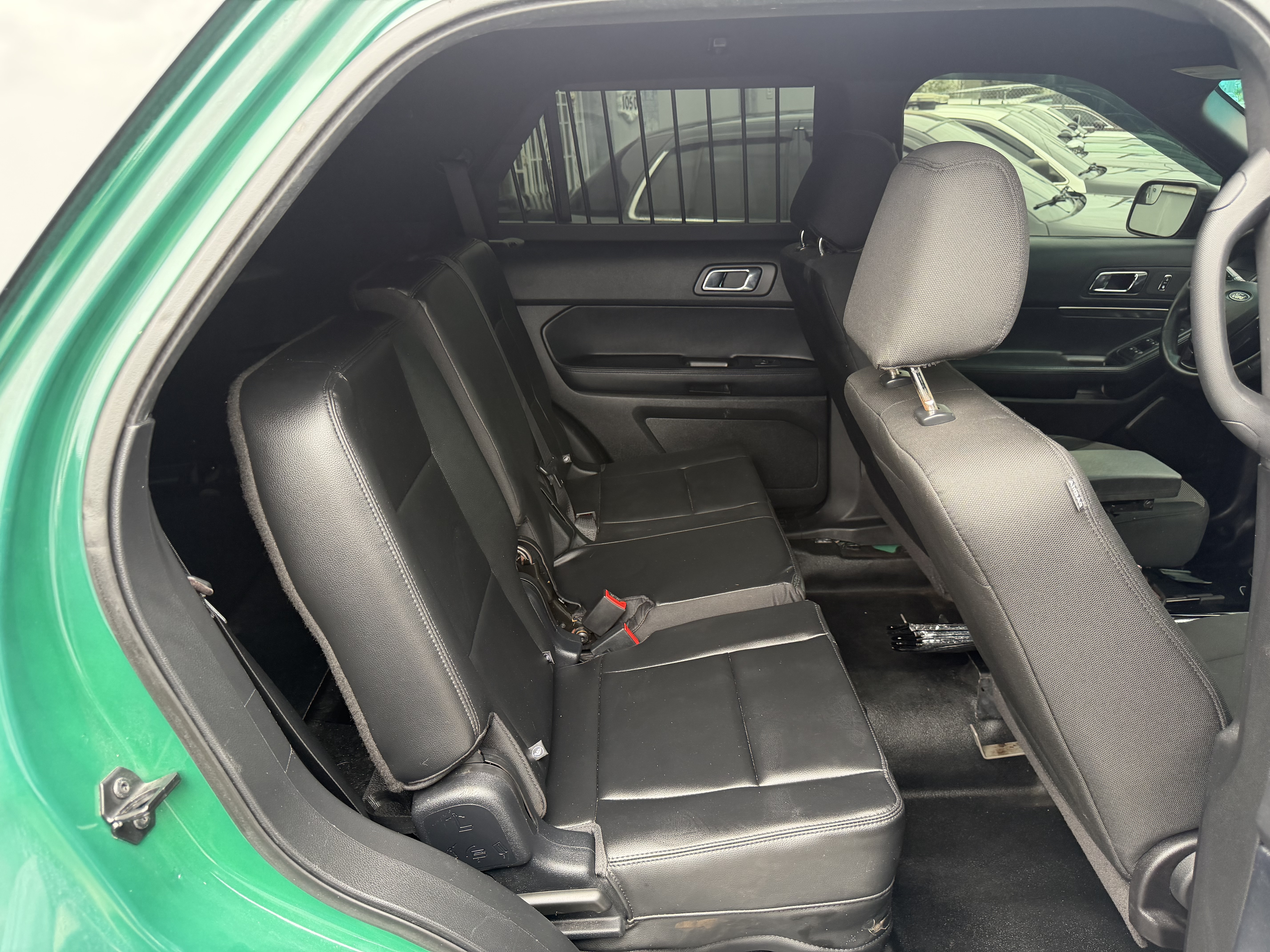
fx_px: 881
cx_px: 635
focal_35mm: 24
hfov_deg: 71.6
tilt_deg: -21.1
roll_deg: +5.0
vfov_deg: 56.8
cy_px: 476
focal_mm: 6.76
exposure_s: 1/170
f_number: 1.78
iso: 200
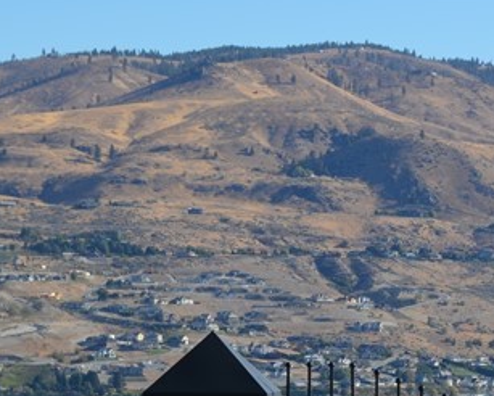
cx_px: 812
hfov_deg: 8.2
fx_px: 3350
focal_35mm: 229
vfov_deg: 6.7
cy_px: 363
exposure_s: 1/250
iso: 100
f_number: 8
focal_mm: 46
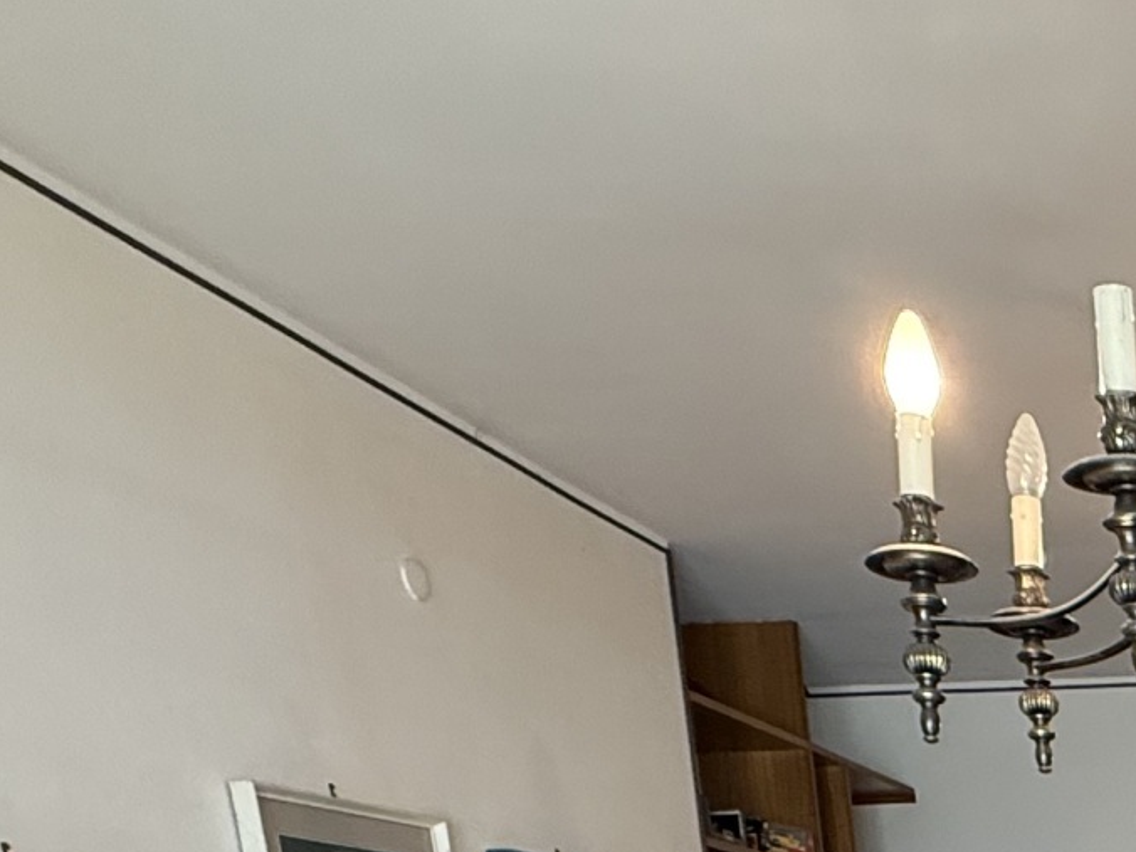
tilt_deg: -10.8
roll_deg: +2.3
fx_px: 1739
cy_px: 1388
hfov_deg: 28.3
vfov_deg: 21.5
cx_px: 1553
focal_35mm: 53
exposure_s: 1/50
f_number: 2.2
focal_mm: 2.22
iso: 320
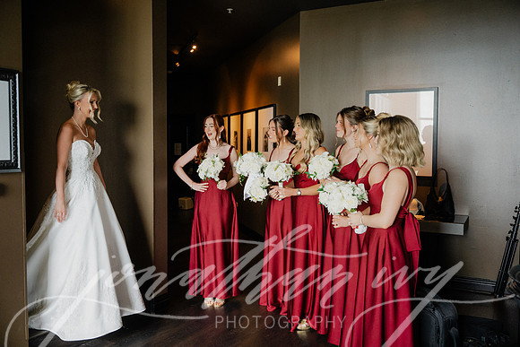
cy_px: 174
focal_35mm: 32
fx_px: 470
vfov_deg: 40.6
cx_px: 260
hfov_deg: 58.0
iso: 1250
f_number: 2.8
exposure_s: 1/250
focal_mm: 32.5
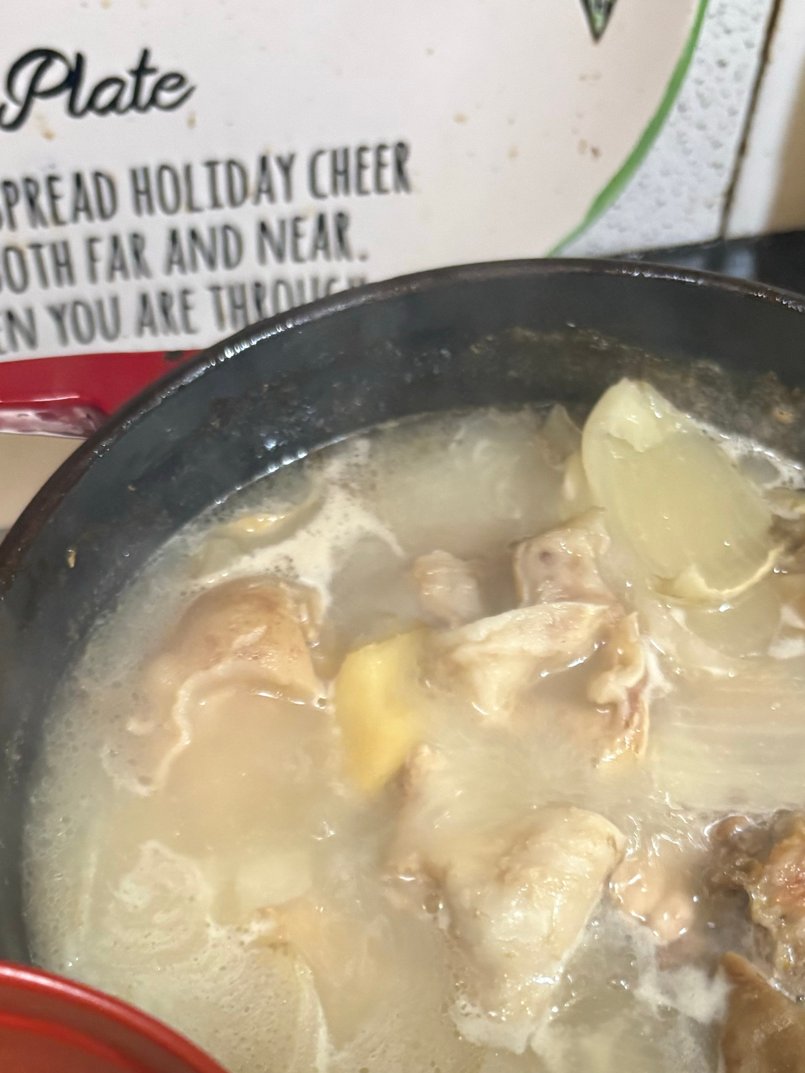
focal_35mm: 55
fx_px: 1705
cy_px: 934
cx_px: 403
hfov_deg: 26.6
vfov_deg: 33.4
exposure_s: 1/50
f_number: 1.6
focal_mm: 5.96
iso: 250
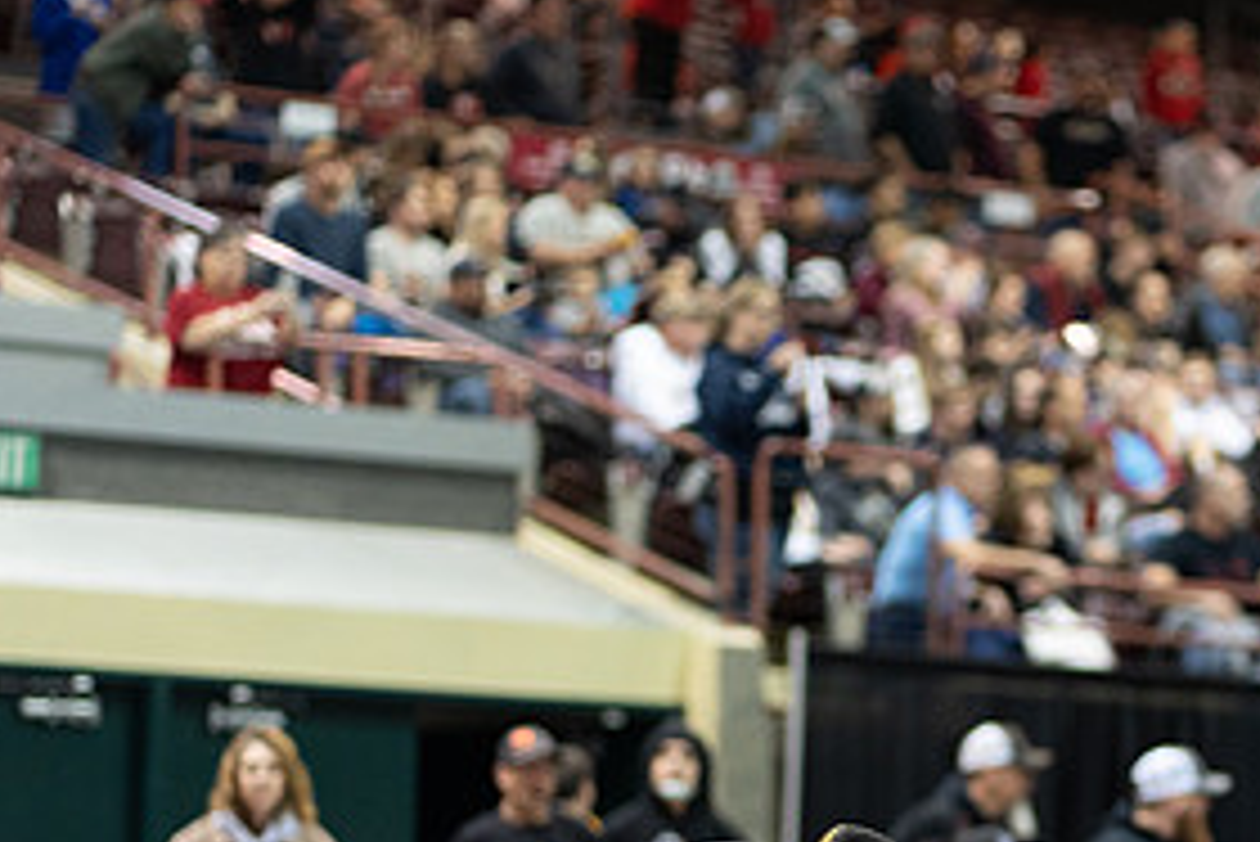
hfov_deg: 11.6
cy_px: 745
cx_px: 1012
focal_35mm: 176
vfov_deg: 7.8
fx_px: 6163
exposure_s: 1/500
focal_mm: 85
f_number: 1.8
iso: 2000
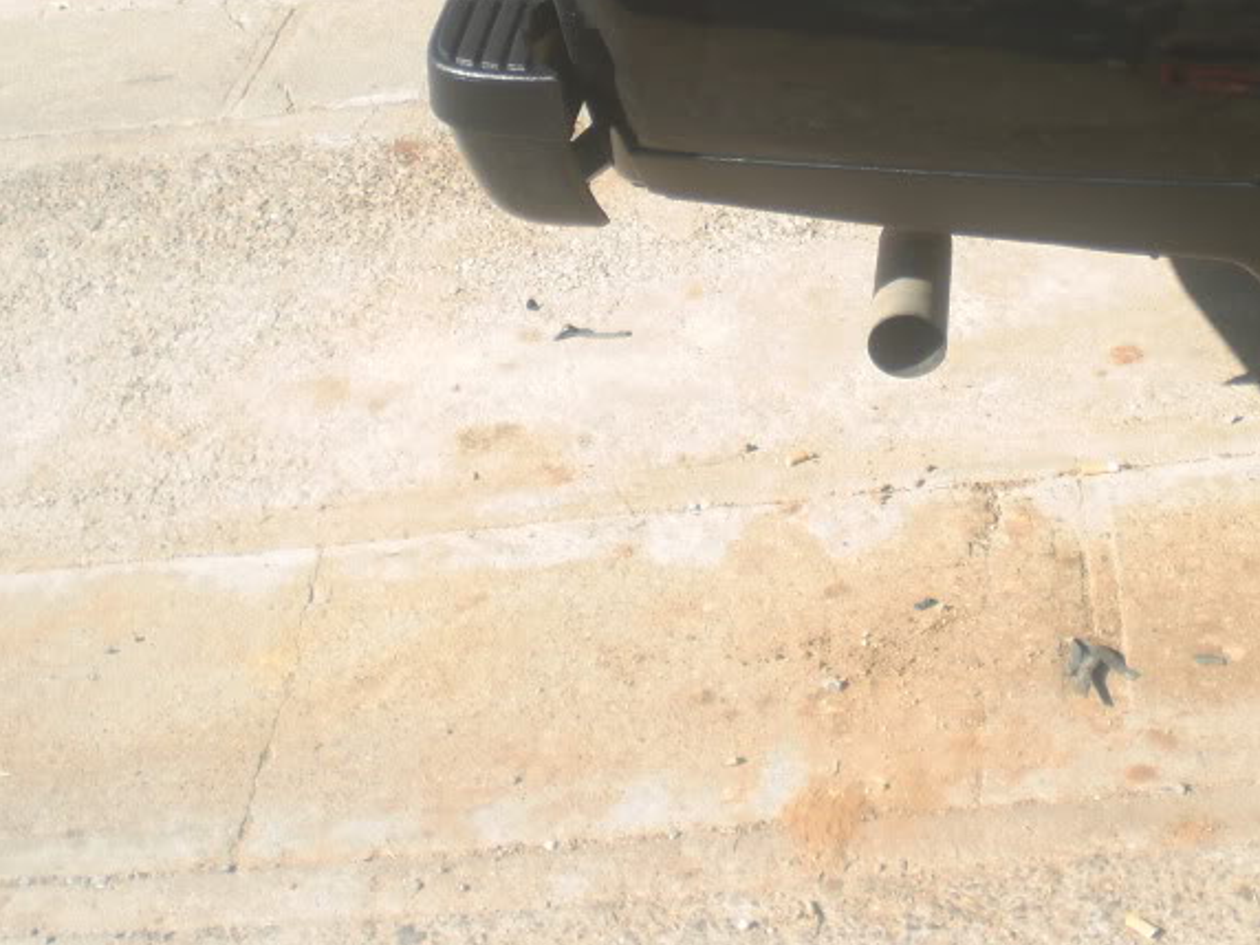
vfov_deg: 21.2
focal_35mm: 68
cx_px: 949
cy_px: 117
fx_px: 2475
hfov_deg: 28.1
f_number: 3.1
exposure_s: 1/320
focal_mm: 6.3
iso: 50
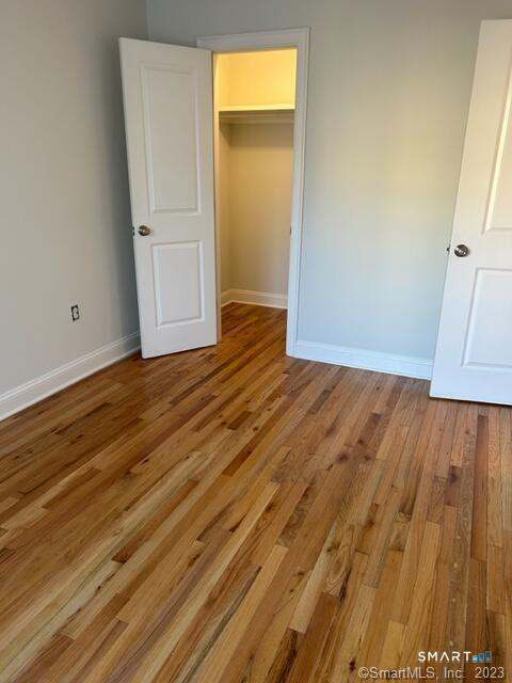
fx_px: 513
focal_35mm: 26
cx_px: 256
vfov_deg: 67.3
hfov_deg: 53.1
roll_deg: -1.1
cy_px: 342
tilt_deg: -18.6
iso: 100
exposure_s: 1/120
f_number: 1.5
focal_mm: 5.7
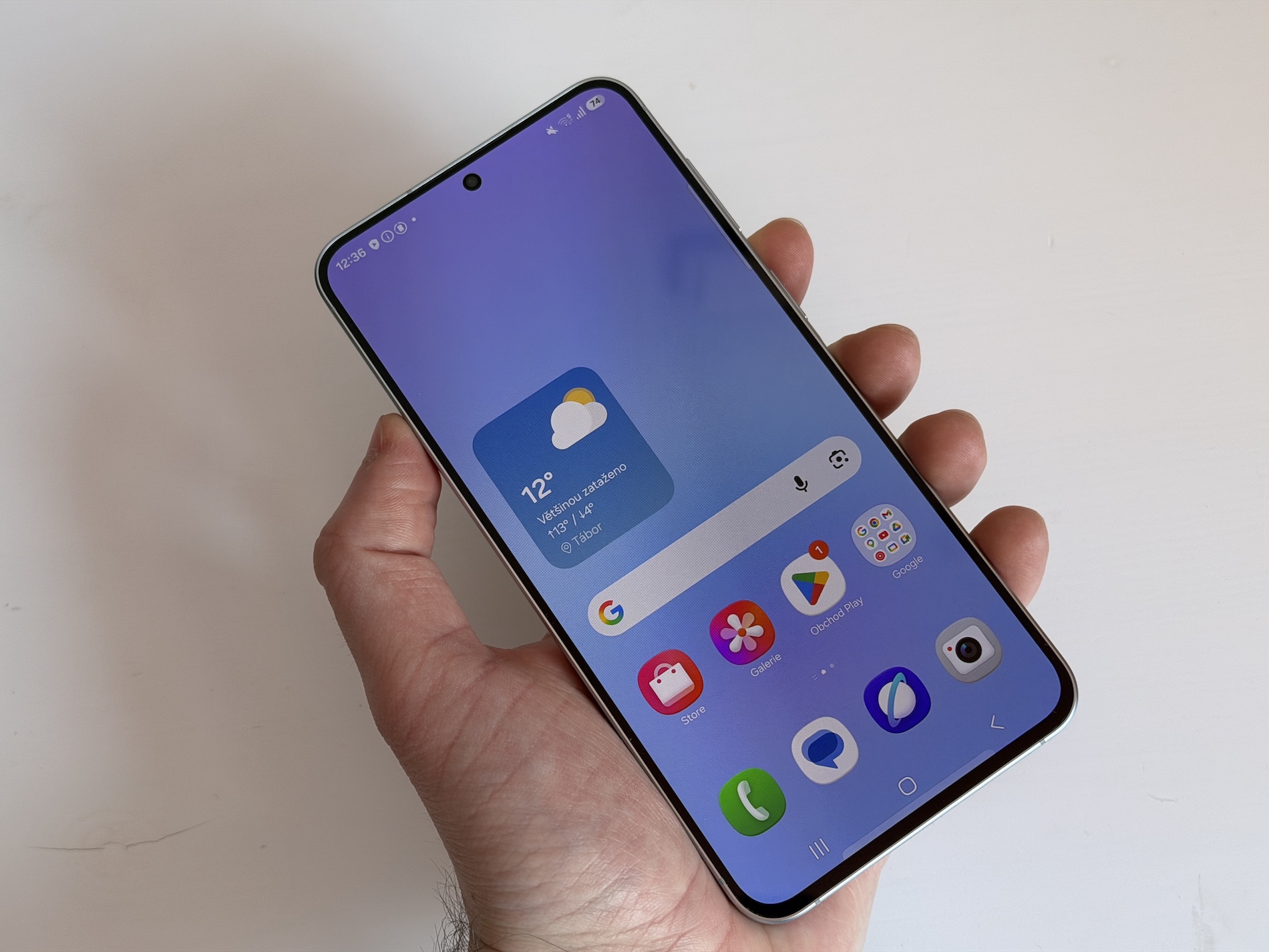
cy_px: 476
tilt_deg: -75.0
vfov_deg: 30.3
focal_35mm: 48
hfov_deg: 39.7
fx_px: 1760
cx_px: 634
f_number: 1.78
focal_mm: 6.76
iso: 80
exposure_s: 1/121
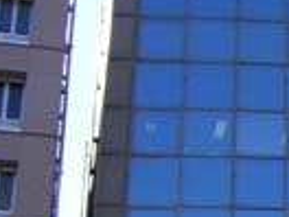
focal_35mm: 158
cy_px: 350
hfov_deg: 11.5
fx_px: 1319
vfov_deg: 9.1
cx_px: 541
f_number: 4.3
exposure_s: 1/400
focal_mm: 6.2
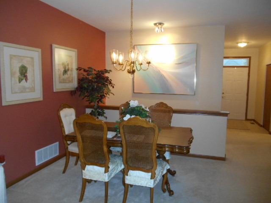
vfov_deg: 53.1
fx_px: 204
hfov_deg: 67.3
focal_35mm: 26
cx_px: 136
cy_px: 102
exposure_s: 1/25
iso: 400
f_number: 3.4
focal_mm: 4.7
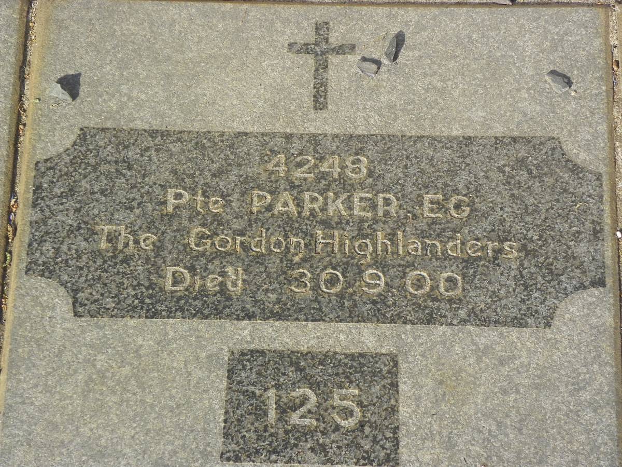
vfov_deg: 15.6
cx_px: 311
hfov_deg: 20.7
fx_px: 1707
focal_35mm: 95
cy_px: 234
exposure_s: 1/200
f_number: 4
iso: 64
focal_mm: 16.9
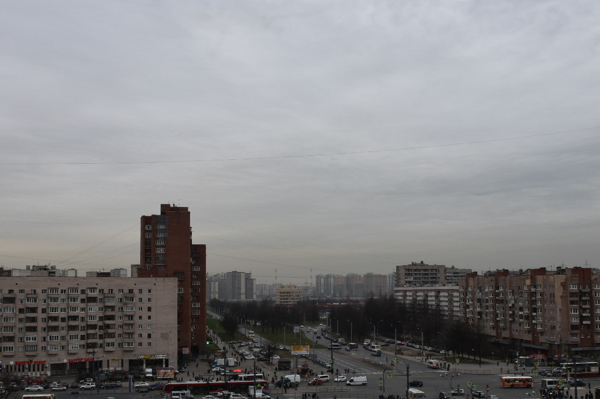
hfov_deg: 42.7
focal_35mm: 46
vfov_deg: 29.2
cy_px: 223
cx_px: 263
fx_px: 766
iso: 400
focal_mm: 20
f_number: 10
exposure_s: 1/250
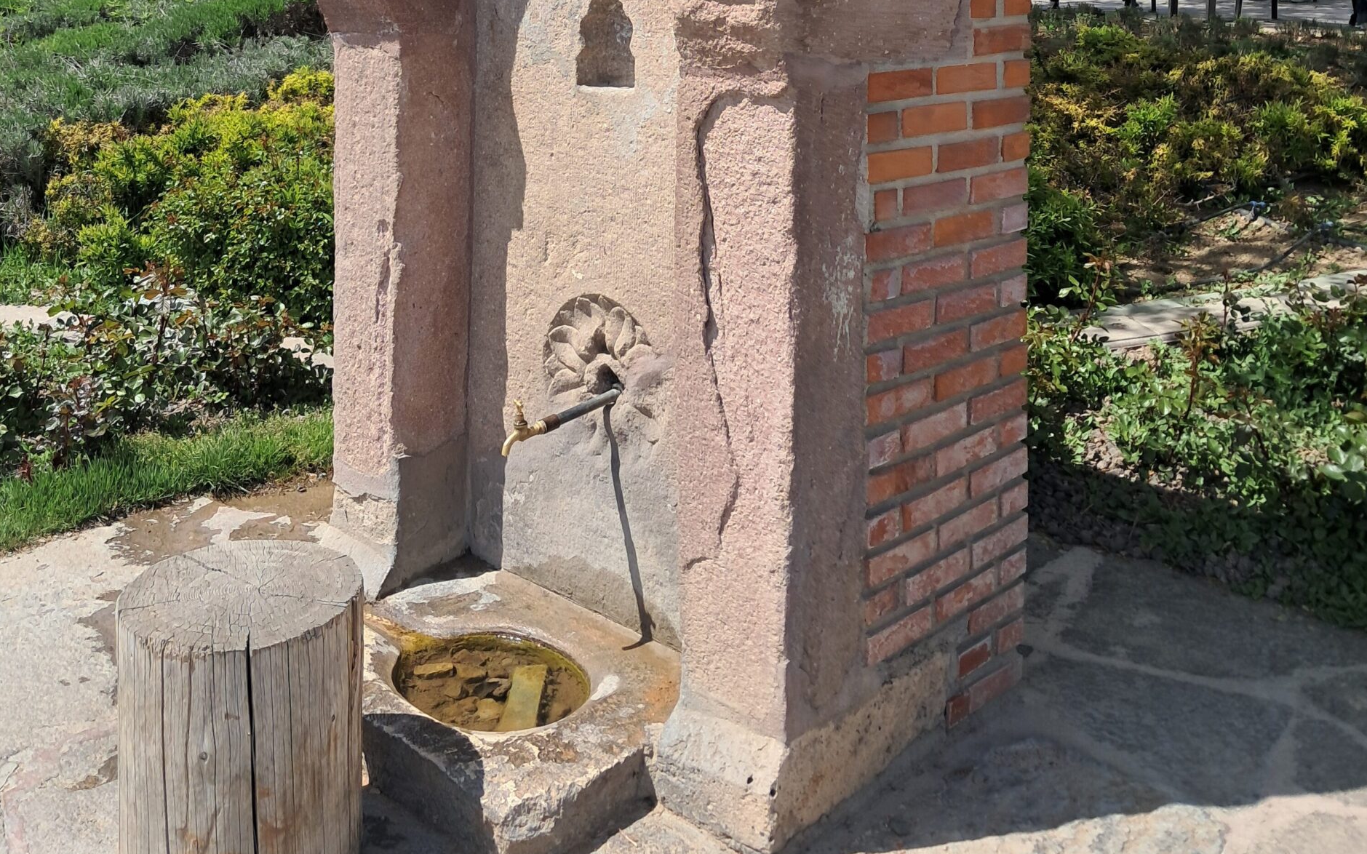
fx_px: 1453
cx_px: 673
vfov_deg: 30.6
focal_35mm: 39
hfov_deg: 50.4
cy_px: 10
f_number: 1.8
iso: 50
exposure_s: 1/677
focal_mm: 4
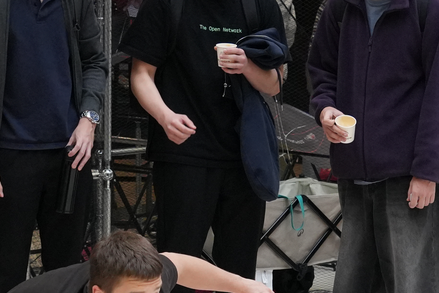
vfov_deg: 9.2
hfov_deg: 13.8
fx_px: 1820
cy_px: 219
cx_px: 240
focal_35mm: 149
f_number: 3.5
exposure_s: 1/640
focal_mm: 29.3
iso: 2000
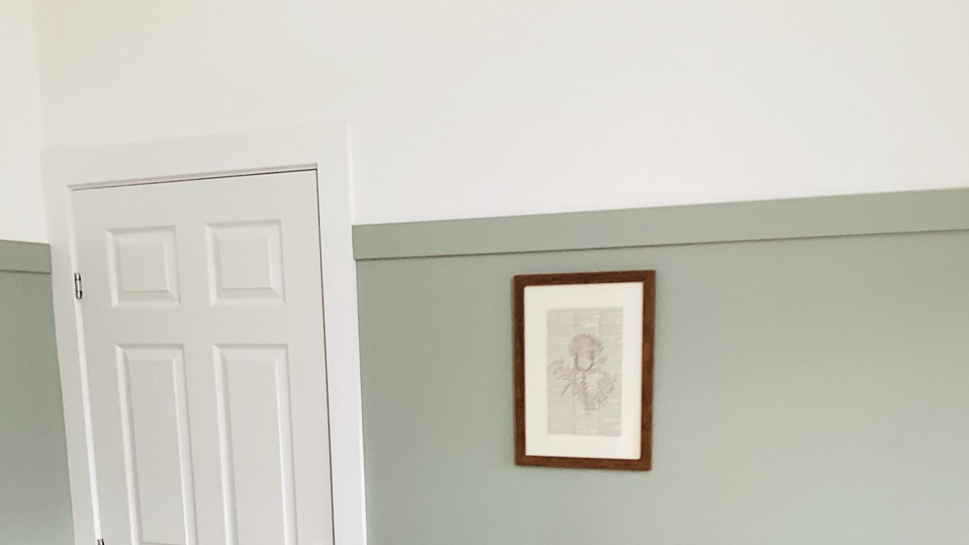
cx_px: 487
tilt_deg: -16.7
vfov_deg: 24.1
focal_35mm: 46
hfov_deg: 44.6
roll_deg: +0.9
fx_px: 1182
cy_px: 613
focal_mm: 3.3
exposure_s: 1/50
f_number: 2.4
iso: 160
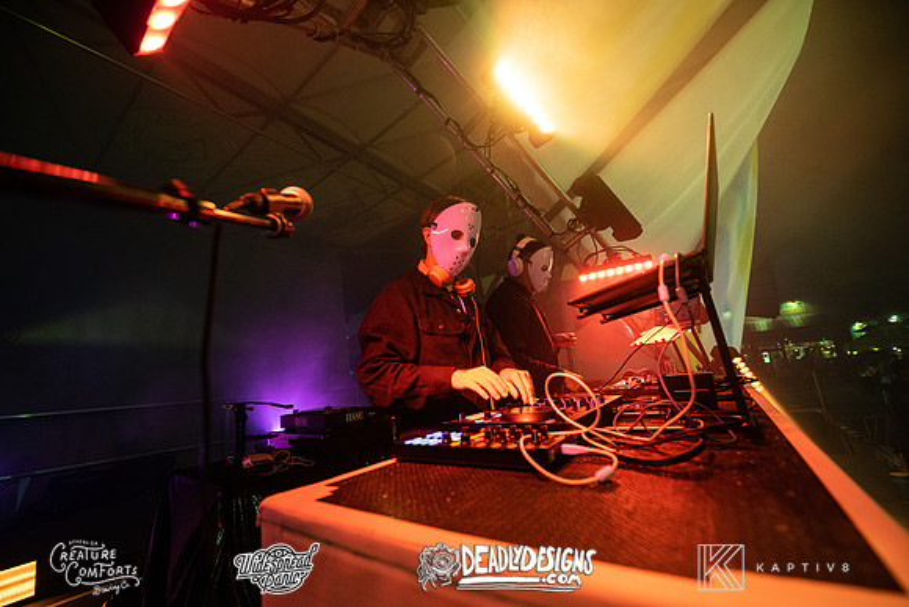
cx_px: 454
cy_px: 304
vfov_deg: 81.2
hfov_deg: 104.2
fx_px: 354
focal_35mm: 14
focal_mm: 14
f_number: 3.5
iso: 2000
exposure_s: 1/100
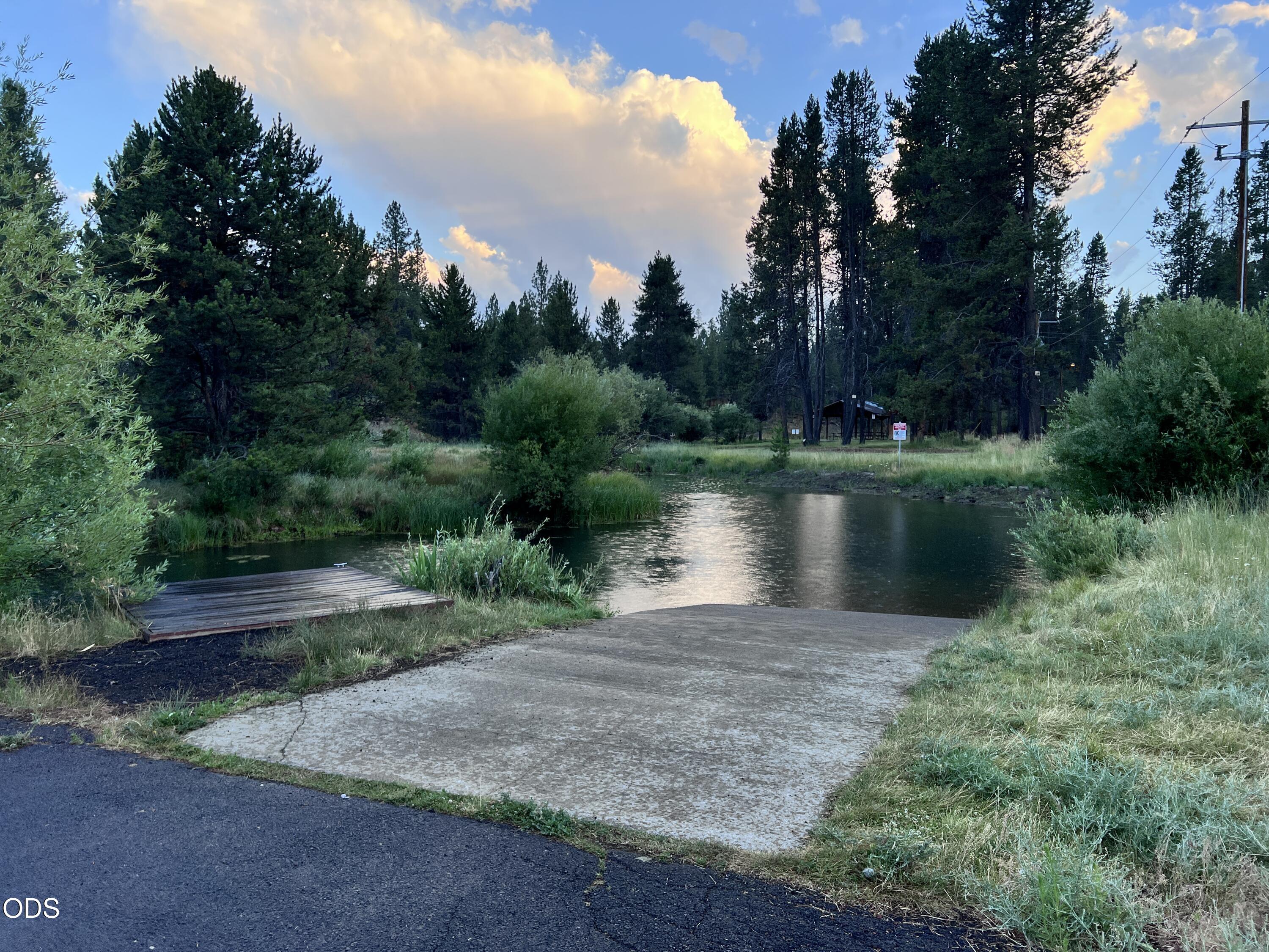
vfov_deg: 53.1
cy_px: 476
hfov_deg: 67.3
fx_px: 953
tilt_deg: -2.9
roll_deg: -0.5
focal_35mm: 26
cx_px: 634
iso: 50
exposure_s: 1/336
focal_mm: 5.7
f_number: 1.5
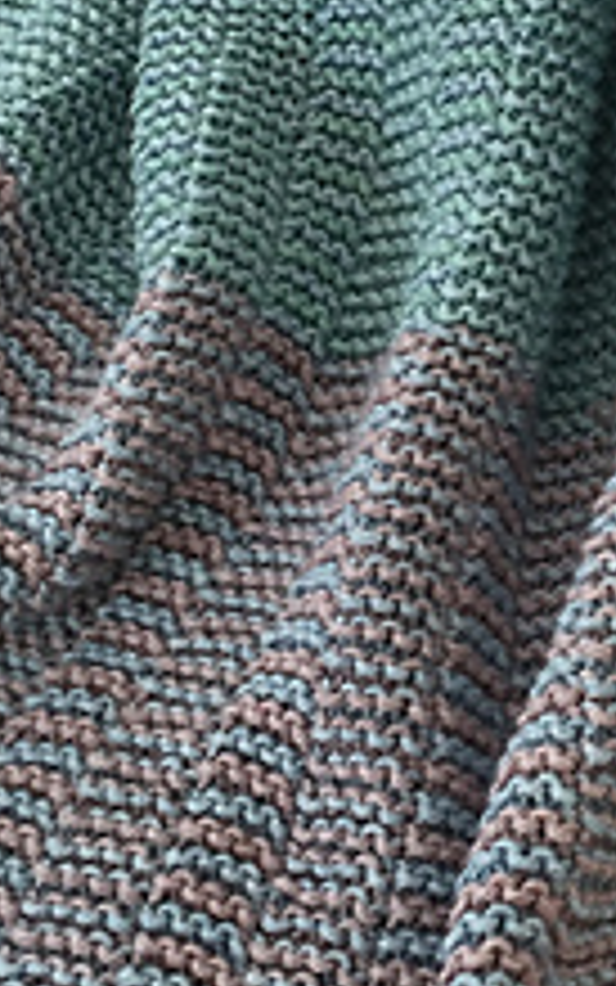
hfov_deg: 14.3
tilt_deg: -48.8
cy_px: 293
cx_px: 612
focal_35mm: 90
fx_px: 2416
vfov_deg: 22.9
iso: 50
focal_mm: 4.15
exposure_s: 1/30
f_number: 2.2
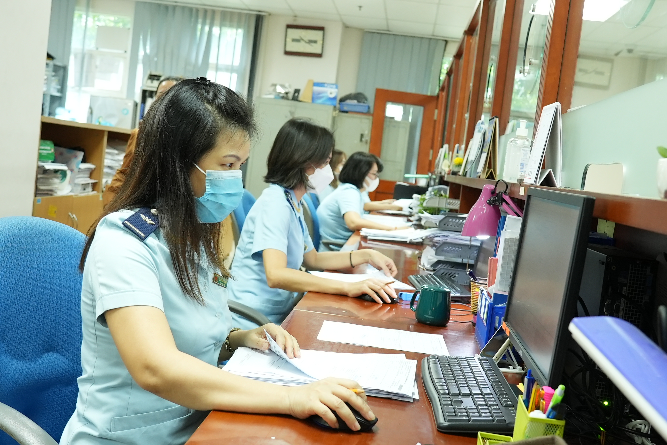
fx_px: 741
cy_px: 222
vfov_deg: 33.4
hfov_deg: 48.4
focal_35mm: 40
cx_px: 334
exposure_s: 1/50
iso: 2500
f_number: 4.5
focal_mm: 27
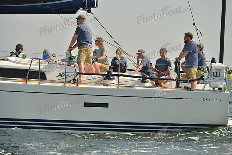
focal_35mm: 160
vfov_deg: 8.6
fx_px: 1031
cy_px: 78
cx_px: 116
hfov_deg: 12.8
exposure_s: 1/1250
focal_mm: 160
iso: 200
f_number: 7.1
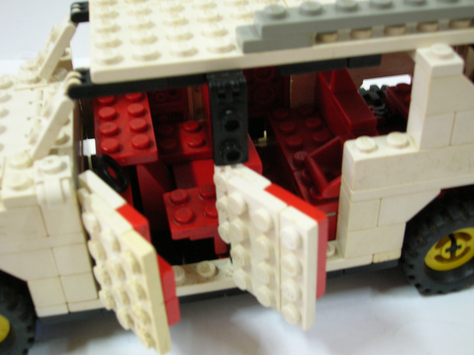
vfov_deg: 31.5
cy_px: 178
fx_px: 629
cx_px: 237
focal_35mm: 46
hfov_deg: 41.3
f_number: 3.2
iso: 100
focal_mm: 7.7
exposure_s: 1/2.6
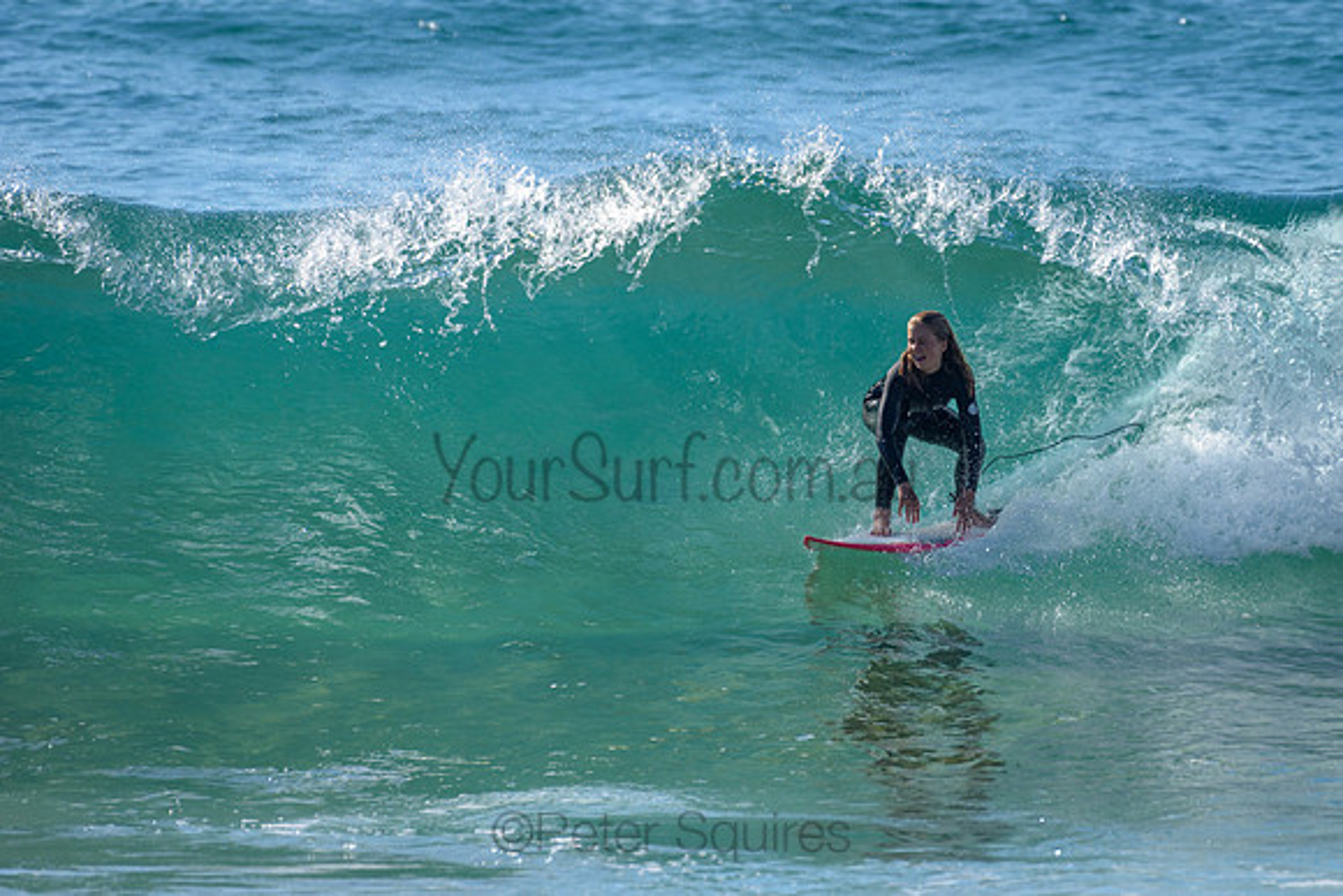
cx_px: 823
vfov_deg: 2.2
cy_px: 348
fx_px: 22866
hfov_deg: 3.4
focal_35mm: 613
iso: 200
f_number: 5.6
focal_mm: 500
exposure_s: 1/2000
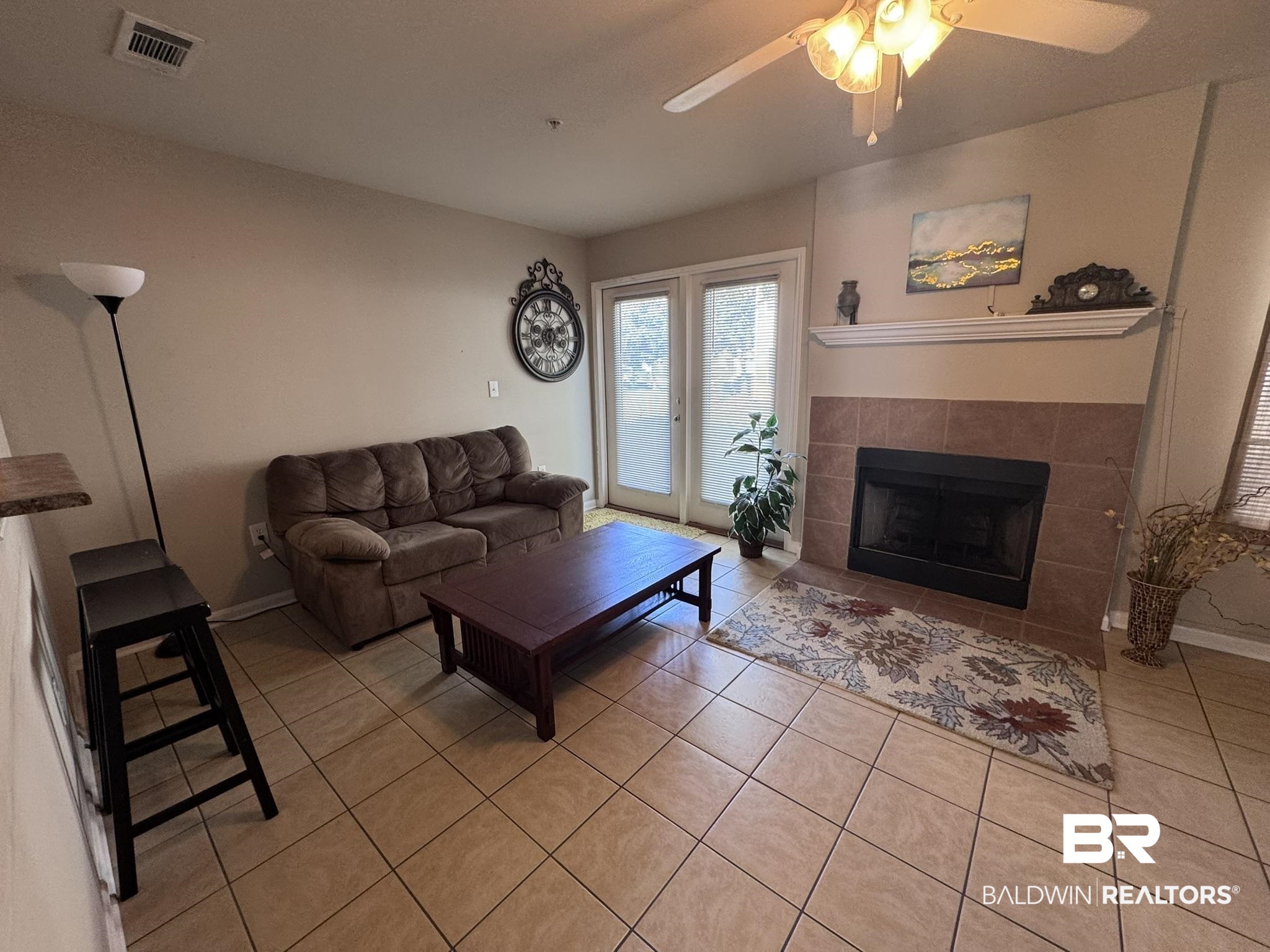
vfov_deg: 85.7
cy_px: 476
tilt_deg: -13.4
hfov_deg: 102.1
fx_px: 514
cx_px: 635
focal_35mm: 14
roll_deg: +1.3
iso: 160
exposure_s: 1/60
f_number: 2.2
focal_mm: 2.22
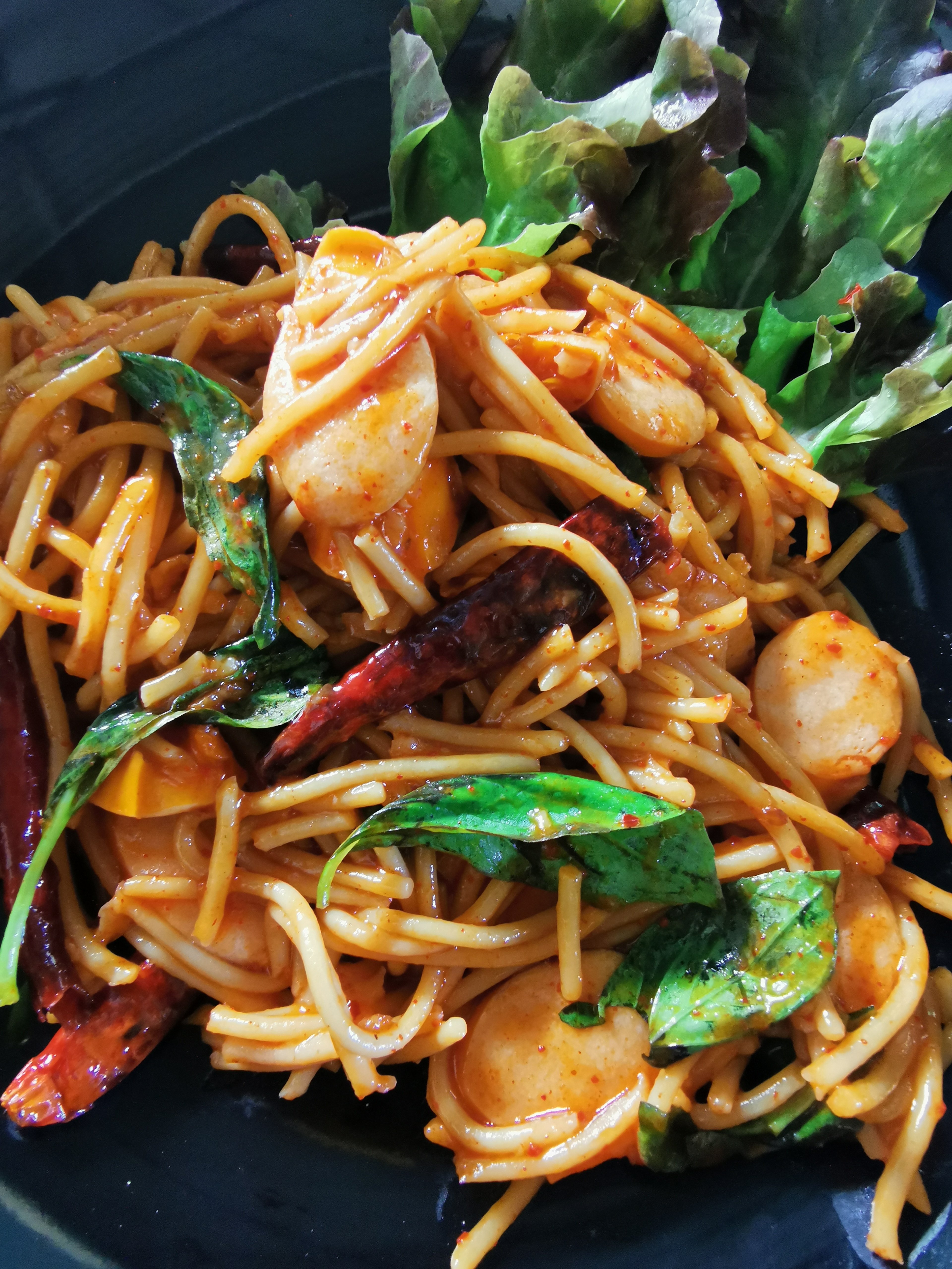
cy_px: 634
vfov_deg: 76.4
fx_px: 807
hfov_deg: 61.1
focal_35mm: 22
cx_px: 476
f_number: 2.2
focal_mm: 2.35
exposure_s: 1/25
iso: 500
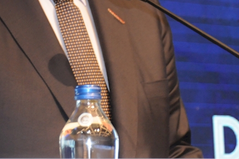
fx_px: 977
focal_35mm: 147
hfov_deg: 13.9
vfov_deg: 9.1
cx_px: 79
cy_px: -43
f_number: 5
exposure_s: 1/60
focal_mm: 35
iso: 800
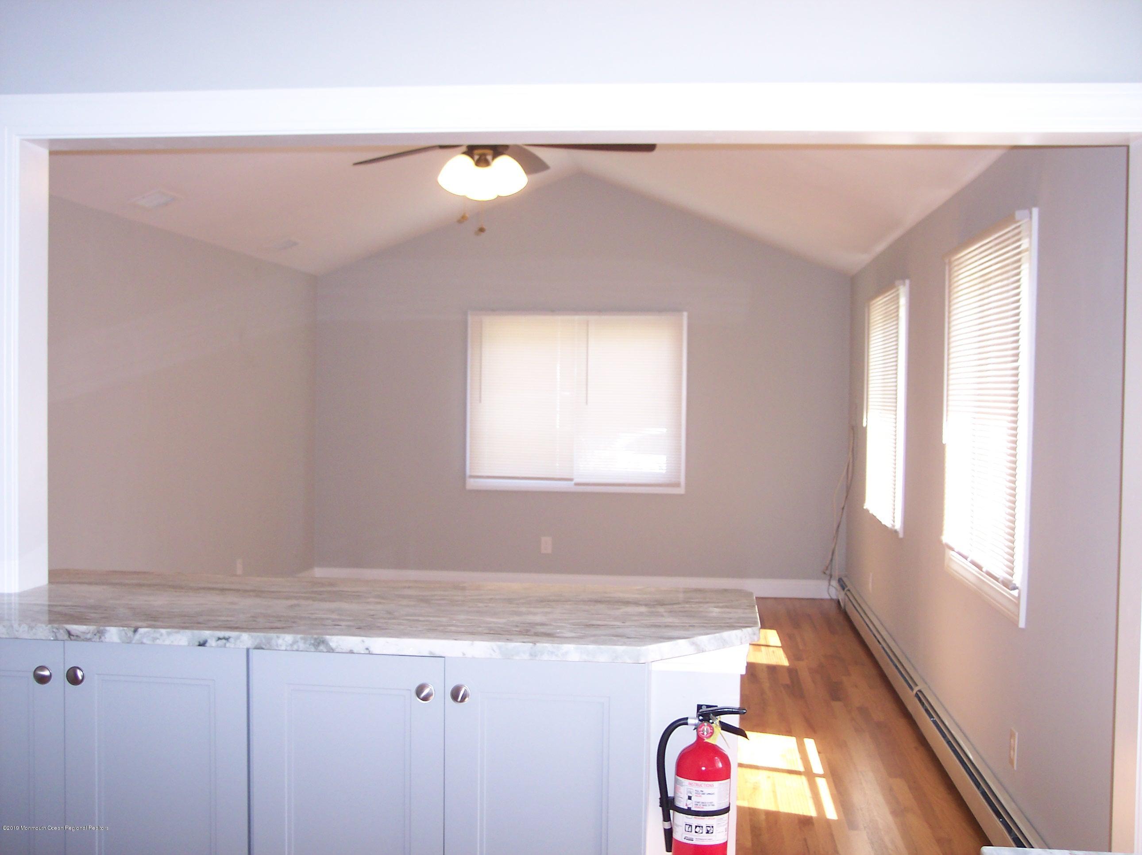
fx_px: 1253
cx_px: 571
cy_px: 428
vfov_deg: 37.7
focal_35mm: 38
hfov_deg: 49.0
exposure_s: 1/60
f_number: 2.8
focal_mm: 8
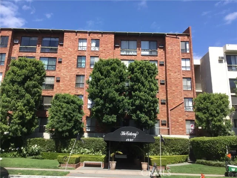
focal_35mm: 31
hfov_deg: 58.4
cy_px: 89
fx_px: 212
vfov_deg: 45.4
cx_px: 118
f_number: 2.4
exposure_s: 1/631
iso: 25
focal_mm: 3.3
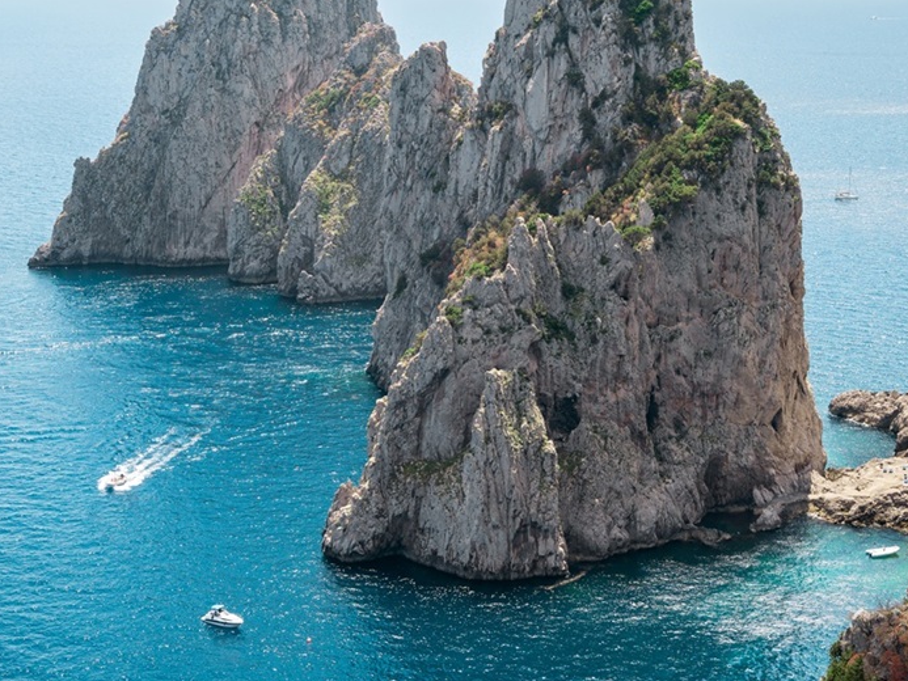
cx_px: 390
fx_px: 1600
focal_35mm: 61
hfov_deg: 31.6
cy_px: 285
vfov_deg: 24.0
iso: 320
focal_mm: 40
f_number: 6.3
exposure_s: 1/125
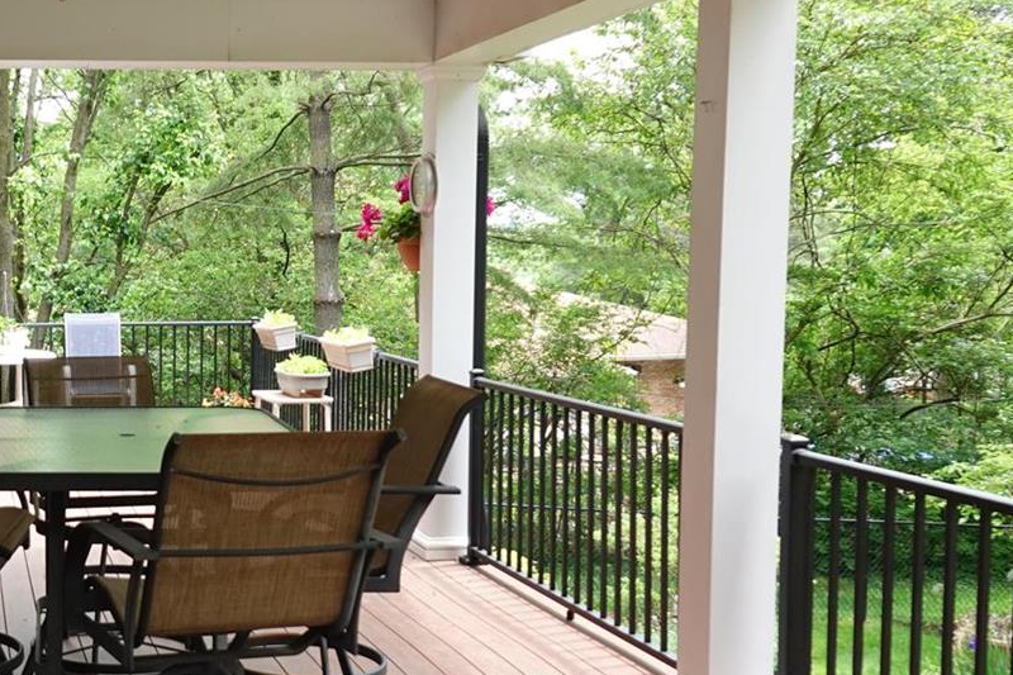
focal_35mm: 48
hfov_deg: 37.1
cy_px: 366
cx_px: 15
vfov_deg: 28.1
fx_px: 1350
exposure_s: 1/250
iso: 100
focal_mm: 8.8
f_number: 2.5
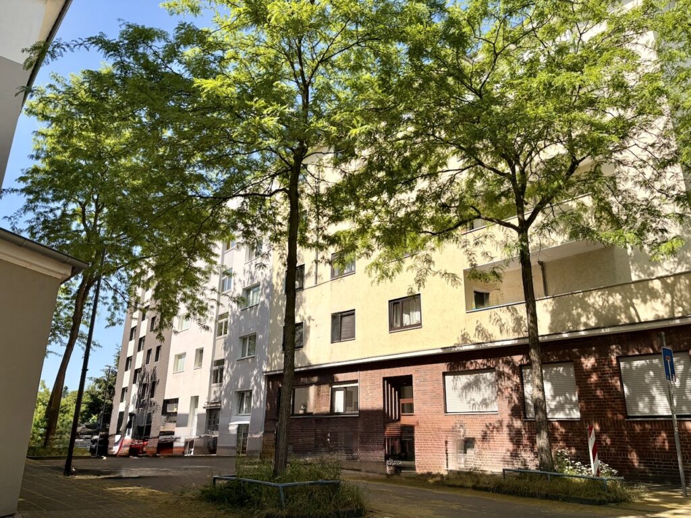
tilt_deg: +18.0
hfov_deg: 67.3
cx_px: 346
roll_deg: -1.4
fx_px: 519
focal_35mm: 26
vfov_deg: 53.1
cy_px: 259
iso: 50
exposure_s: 1/2012
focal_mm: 5.96
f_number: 1.6
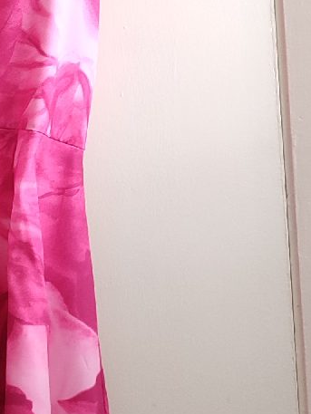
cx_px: -36
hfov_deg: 17.0
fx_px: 1006
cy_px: 43
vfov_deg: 22.7
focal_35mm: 84
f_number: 1.89
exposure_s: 1/33
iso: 402
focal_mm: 5.89
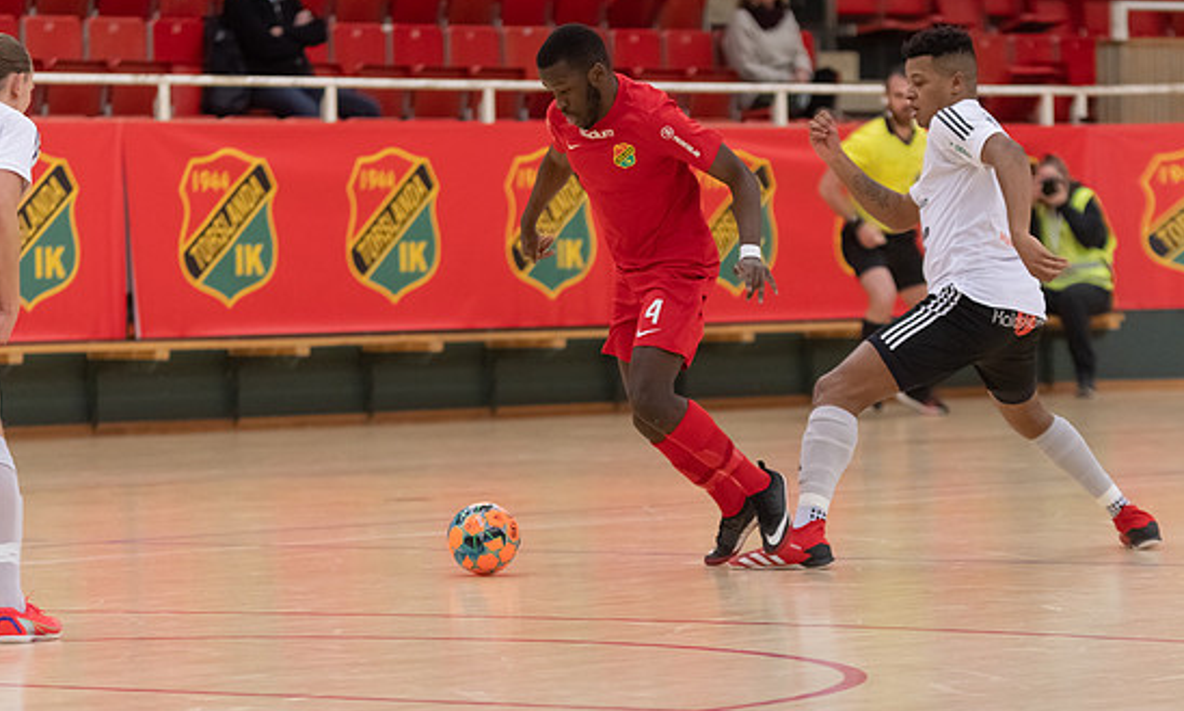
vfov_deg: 5.4
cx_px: 641
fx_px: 7500
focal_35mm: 235
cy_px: 446
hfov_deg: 9.0
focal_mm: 130
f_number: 2.8
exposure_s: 1/800
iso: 640
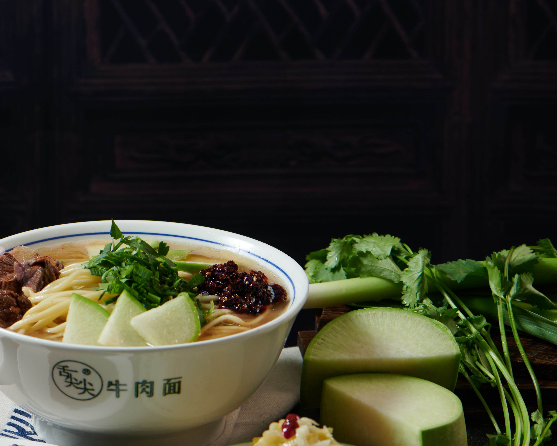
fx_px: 3363
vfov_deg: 7.6
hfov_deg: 9.4
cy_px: 294
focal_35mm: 204
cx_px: -1
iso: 100
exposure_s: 1/125
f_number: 8
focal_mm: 105
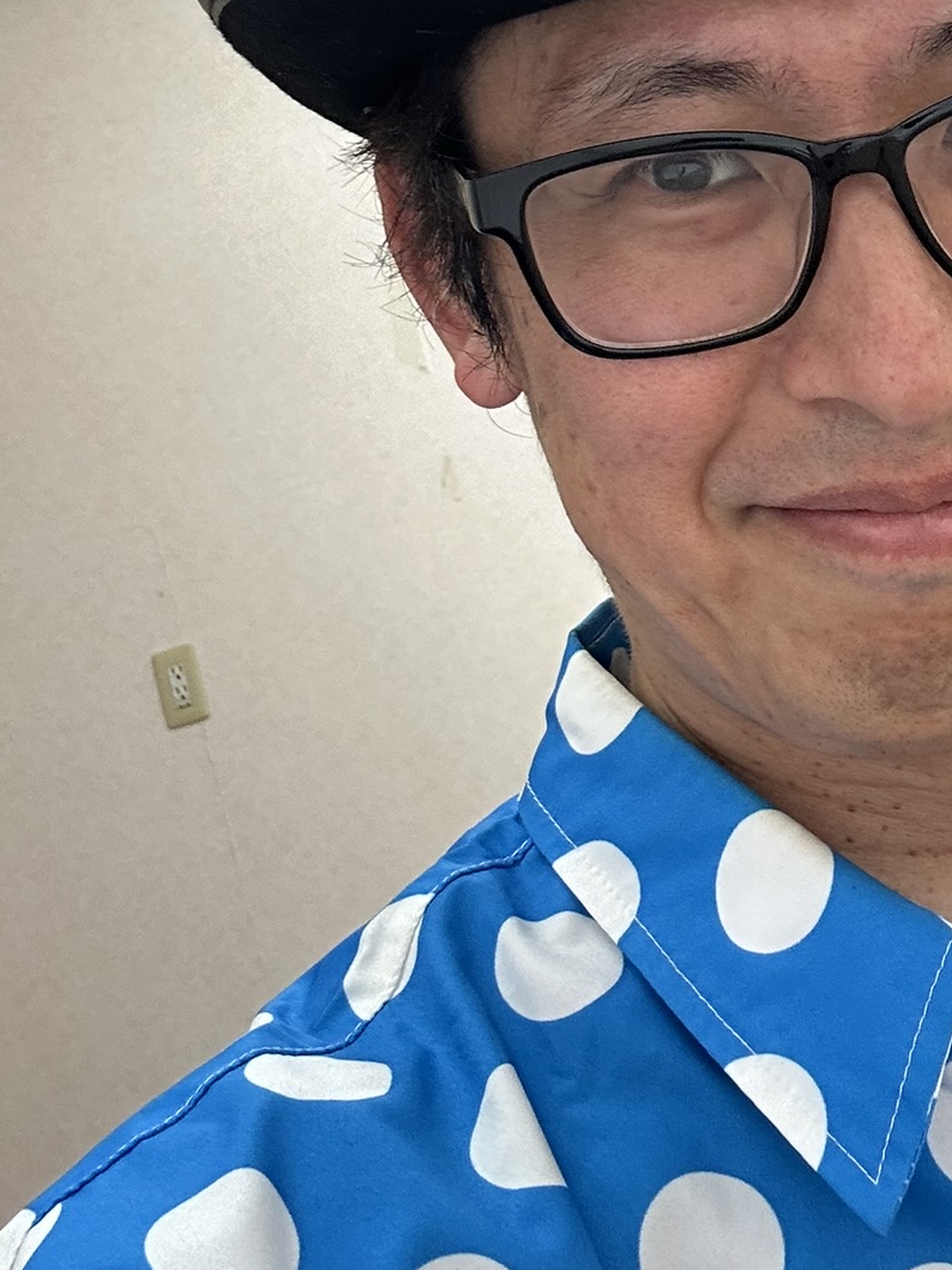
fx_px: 2127
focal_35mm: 58
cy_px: 143
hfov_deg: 24.4
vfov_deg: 31.8
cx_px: 884
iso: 64
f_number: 1.9
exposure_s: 1/60
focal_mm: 2.69
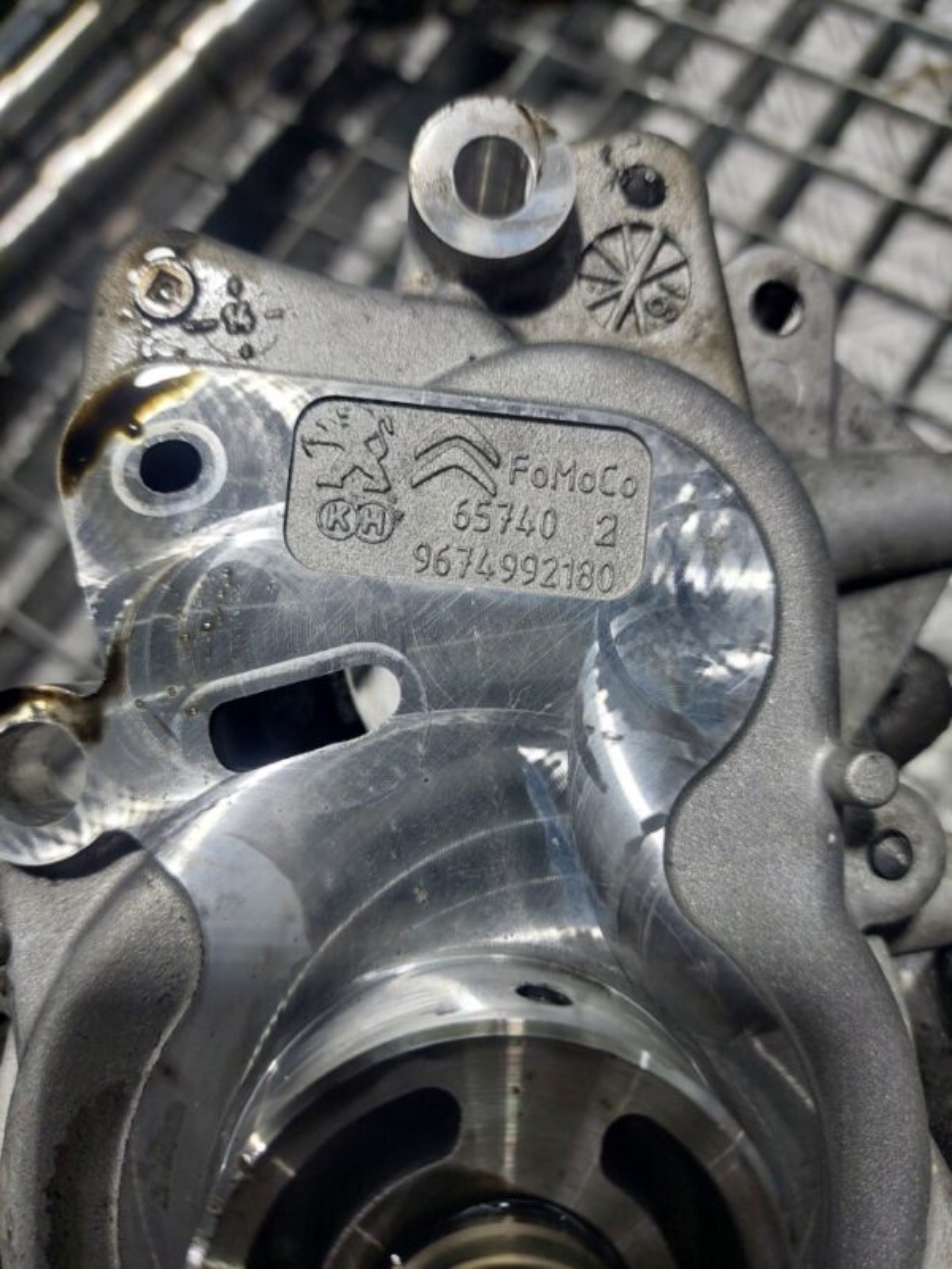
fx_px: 917
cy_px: 634
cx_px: 476
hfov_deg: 54.9
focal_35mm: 25
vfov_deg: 69.4
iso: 80
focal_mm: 5.23
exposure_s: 1/50
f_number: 1.8
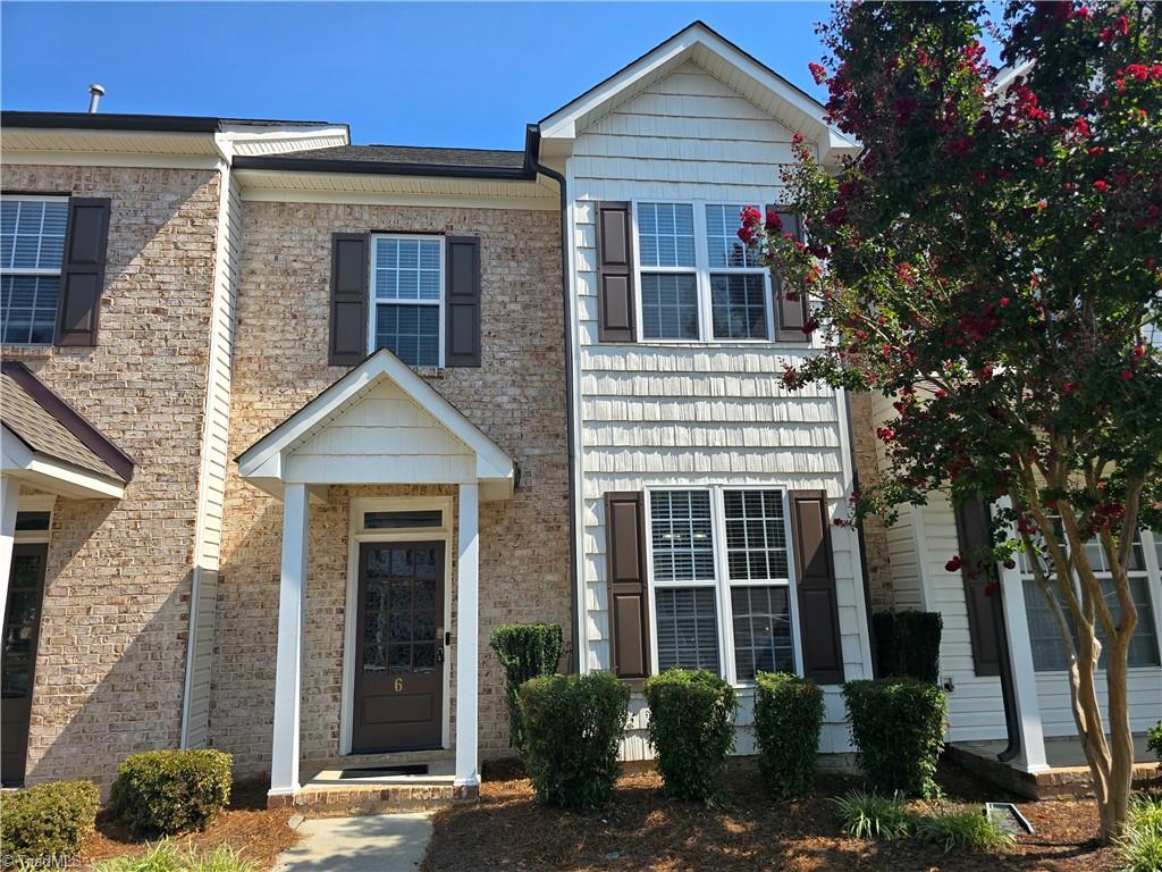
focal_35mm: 23
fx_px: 772
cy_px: 436
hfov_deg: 73.9
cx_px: 581
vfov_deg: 58.9
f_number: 1.7
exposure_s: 1/497
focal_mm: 6.3
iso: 12
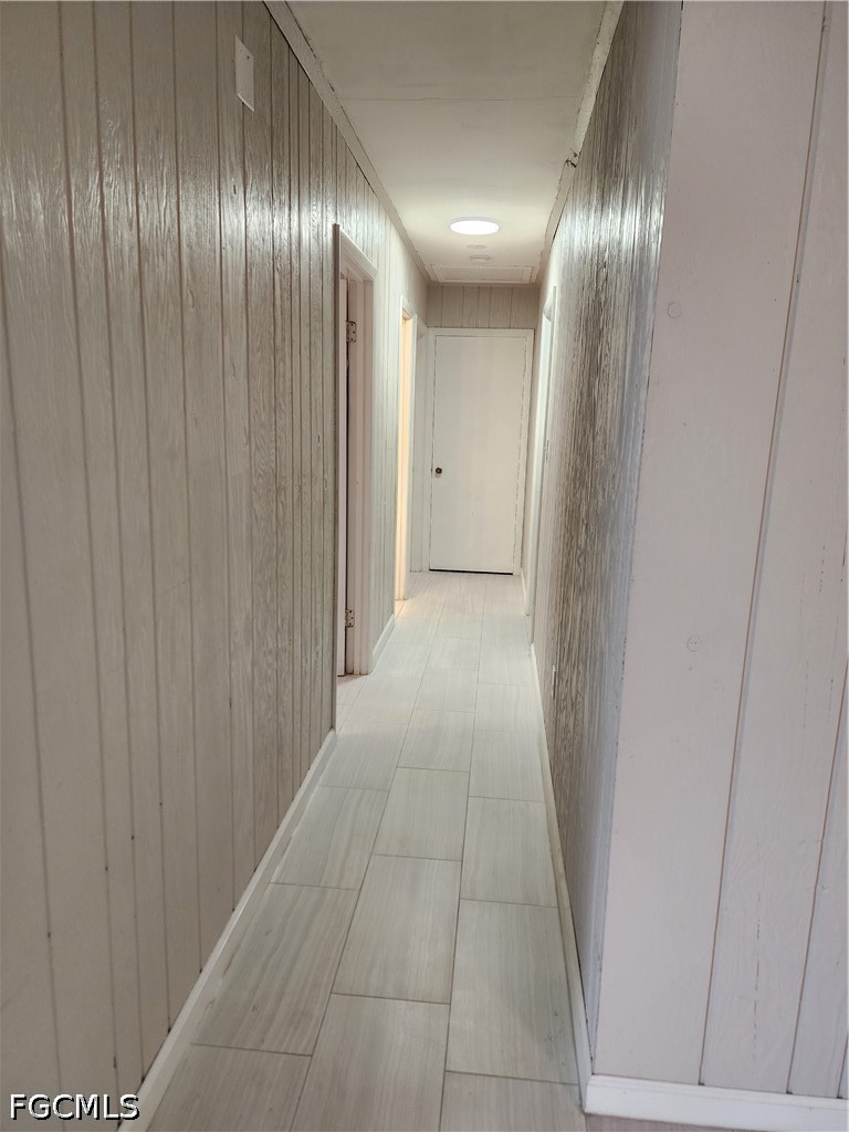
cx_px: 424
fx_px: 752
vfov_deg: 73.9
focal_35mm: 23
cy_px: 566
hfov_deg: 58.9
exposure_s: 1/120
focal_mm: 6.4
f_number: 1.8
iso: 400
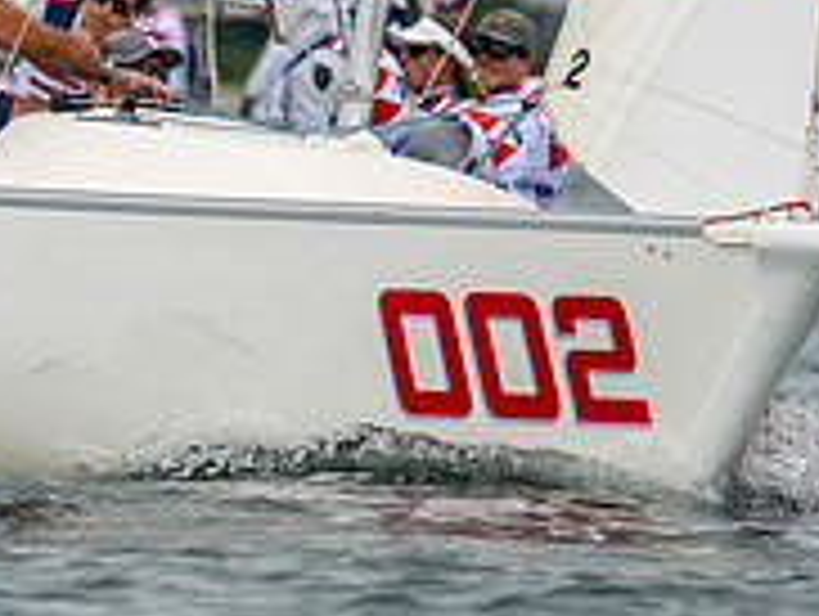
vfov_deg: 1.6
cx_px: -50
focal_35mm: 919
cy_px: -124
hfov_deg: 2.2
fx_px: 21772
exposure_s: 1/1000
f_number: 4
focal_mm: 300
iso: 125
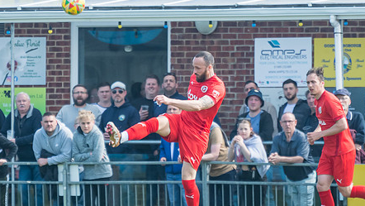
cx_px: 176
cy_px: 108
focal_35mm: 757
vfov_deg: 1.6
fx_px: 7329
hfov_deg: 2.9
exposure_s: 1/1600
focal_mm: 280
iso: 400
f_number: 4
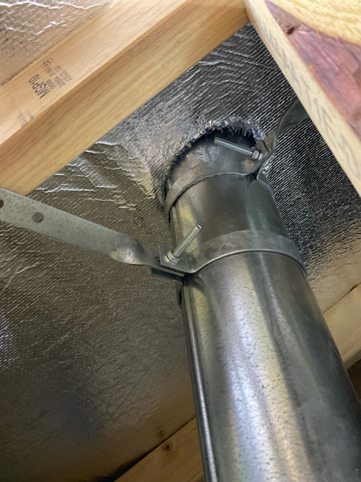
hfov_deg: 48.2
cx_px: 180
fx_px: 403
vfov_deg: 61.7
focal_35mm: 29
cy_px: 241
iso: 320
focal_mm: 3
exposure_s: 1/30
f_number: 1.8
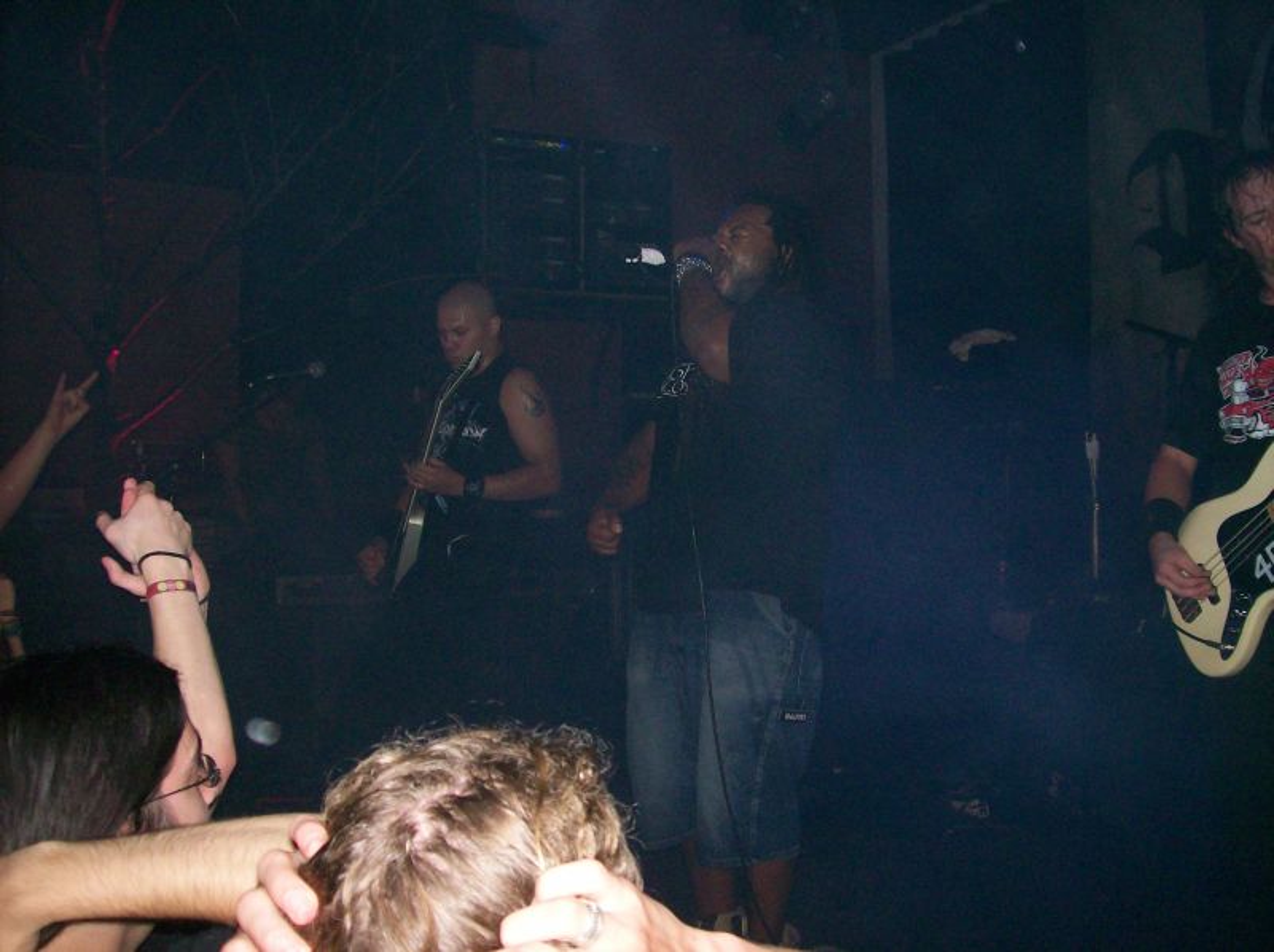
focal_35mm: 36
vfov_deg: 39.6
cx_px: 637
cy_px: 476
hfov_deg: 51.4
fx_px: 1323
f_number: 2.7
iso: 140
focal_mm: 6
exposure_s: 1/64
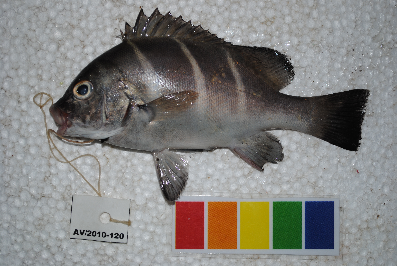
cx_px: 198
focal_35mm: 63
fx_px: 696
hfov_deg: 31.9
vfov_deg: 21.6
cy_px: 133
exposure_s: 1/125
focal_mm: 42
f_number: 5.3
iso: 100
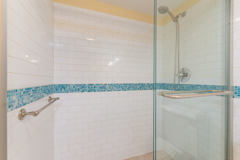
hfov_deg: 100.4
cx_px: 120
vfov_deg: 77.3
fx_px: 100
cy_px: 80
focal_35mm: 15
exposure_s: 1/60
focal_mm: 15
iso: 320
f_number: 7.1
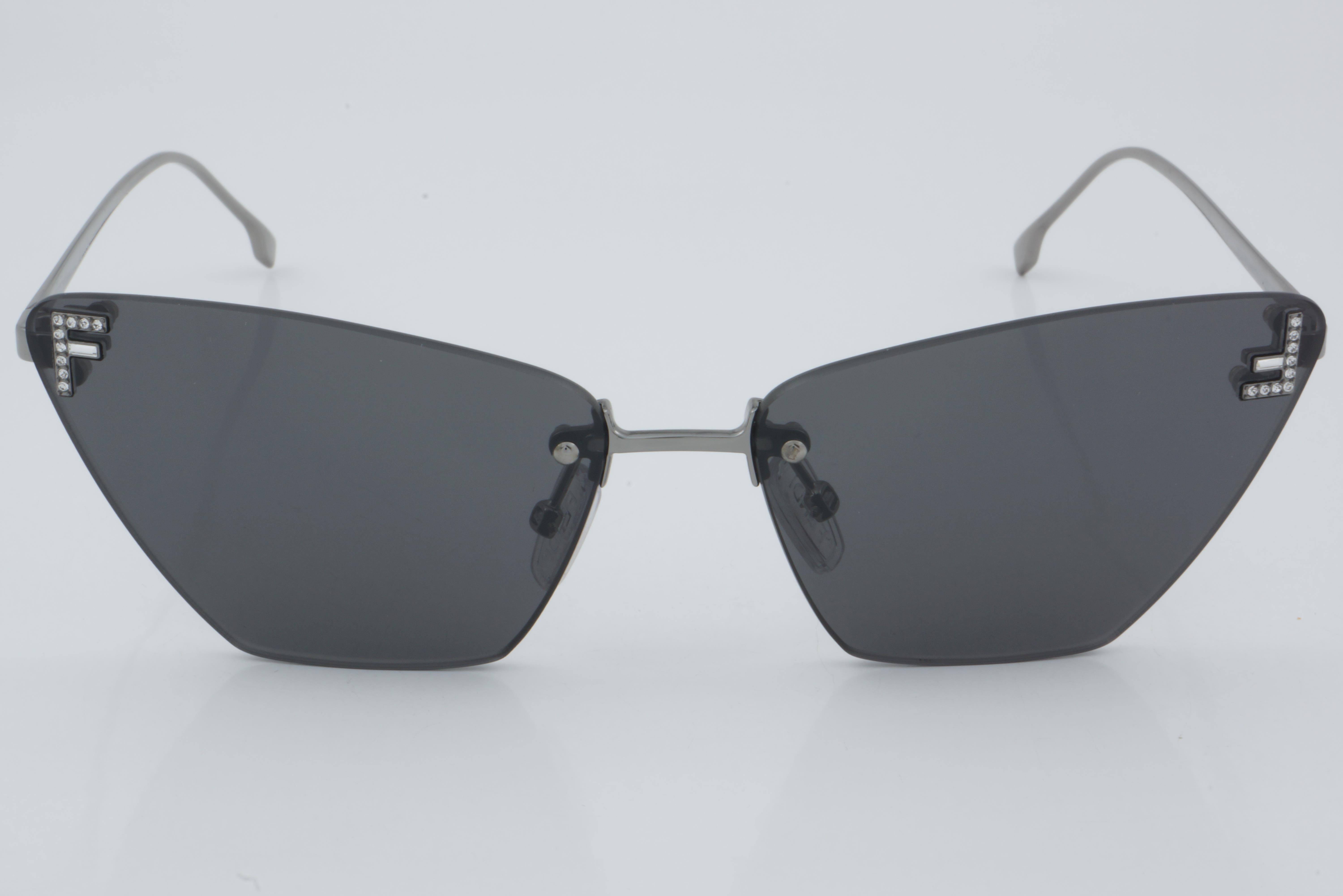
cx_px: 672
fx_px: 3077
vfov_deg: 16.6
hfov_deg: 24.6
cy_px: 448
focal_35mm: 82
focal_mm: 55
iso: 100
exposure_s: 1/3
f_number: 32
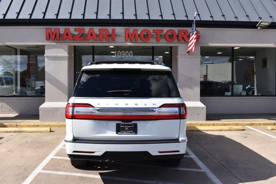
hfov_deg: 51.3
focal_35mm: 38
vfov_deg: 35.5
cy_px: 92
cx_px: 138
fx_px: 287
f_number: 8
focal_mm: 25
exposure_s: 1/640
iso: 200
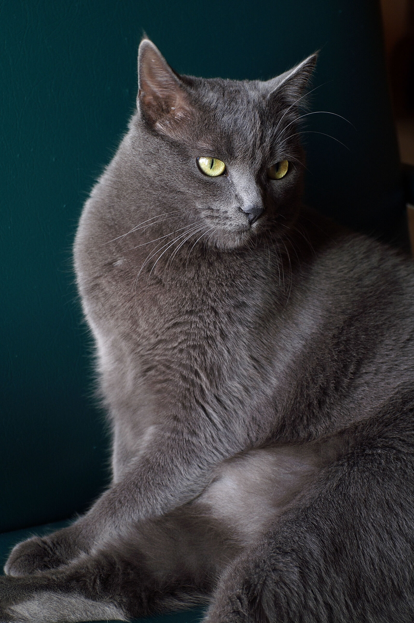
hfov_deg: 13.0
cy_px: 312
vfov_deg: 19.5
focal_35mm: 105
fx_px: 1814
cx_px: 207
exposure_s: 1/30
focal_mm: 70
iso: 200
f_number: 6.3
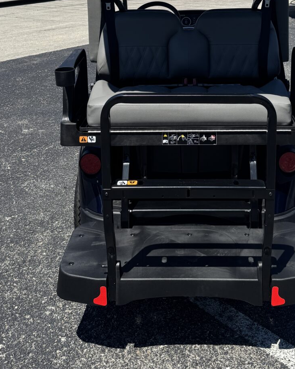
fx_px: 535
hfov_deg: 30.7
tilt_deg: -7.7
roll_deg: +1.9
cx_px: 191
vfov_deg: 35.9
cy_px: 40
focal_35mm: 49
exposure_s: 1/3802
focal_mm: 6.76
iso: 80
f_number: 1.78
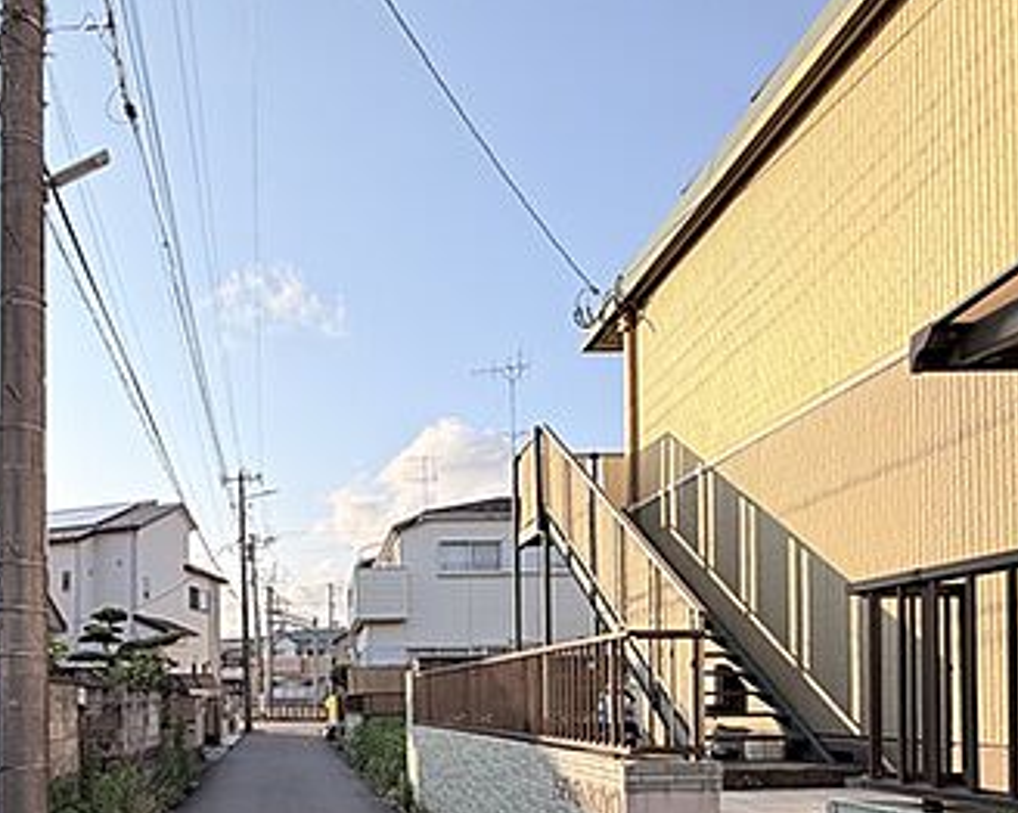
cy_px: 683
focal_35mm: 25
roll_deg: +0.3
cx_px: 289
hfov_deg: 65.1
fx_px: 753
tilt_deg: +2.2
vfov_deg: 52.0
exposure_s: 1/770
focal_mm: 2.22
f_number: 2.2
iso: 25
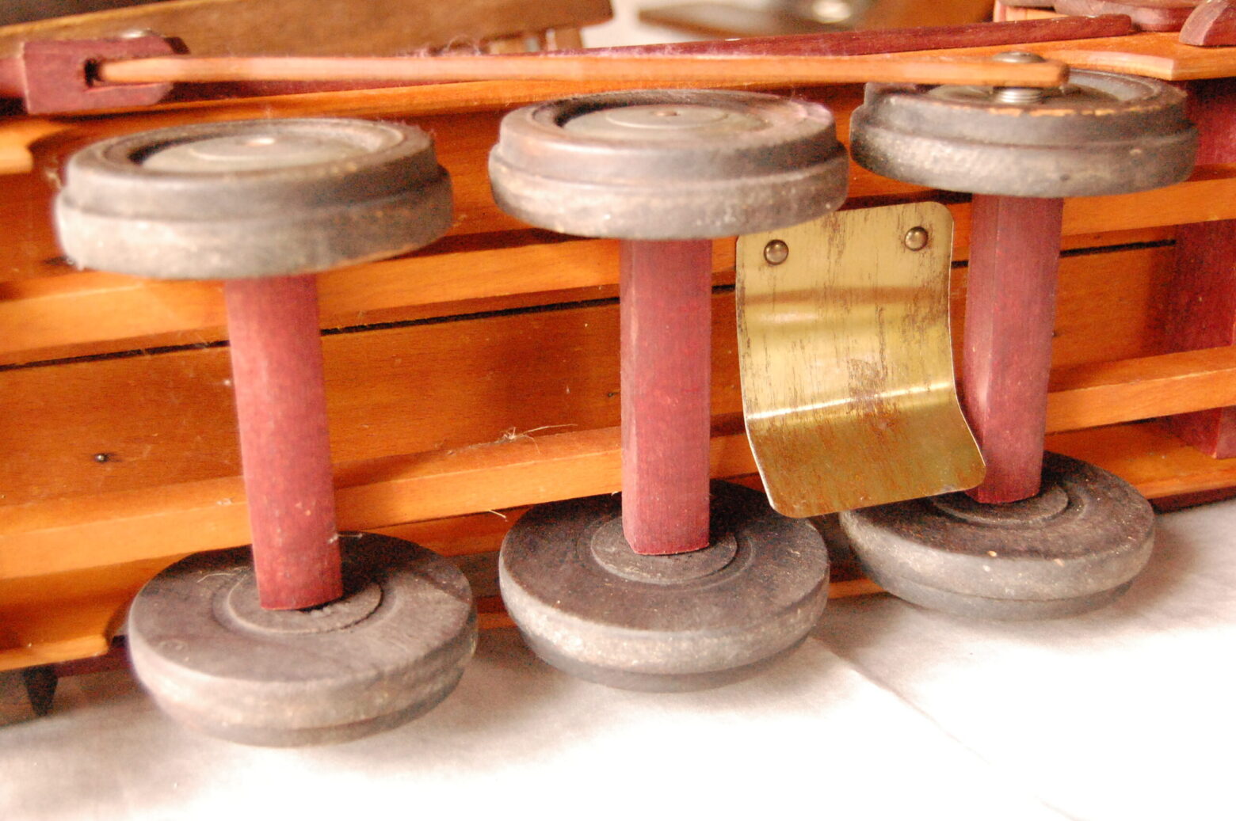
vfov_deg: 28.9
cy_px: 410
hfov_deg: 42.4
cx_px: 618
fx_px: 1595
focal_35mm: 46
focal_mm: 31
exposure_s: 1/50
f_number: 4.5
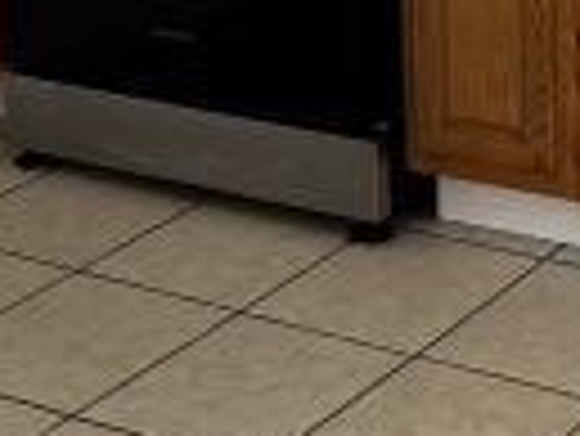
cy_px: -387
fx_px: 2080
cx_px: 987
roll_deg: -0.3
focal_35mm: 124
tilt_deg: -9.4
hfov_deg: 14.3
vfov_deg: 11.1
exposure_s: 1/120
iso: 200
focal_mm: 6.76
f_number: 1.78
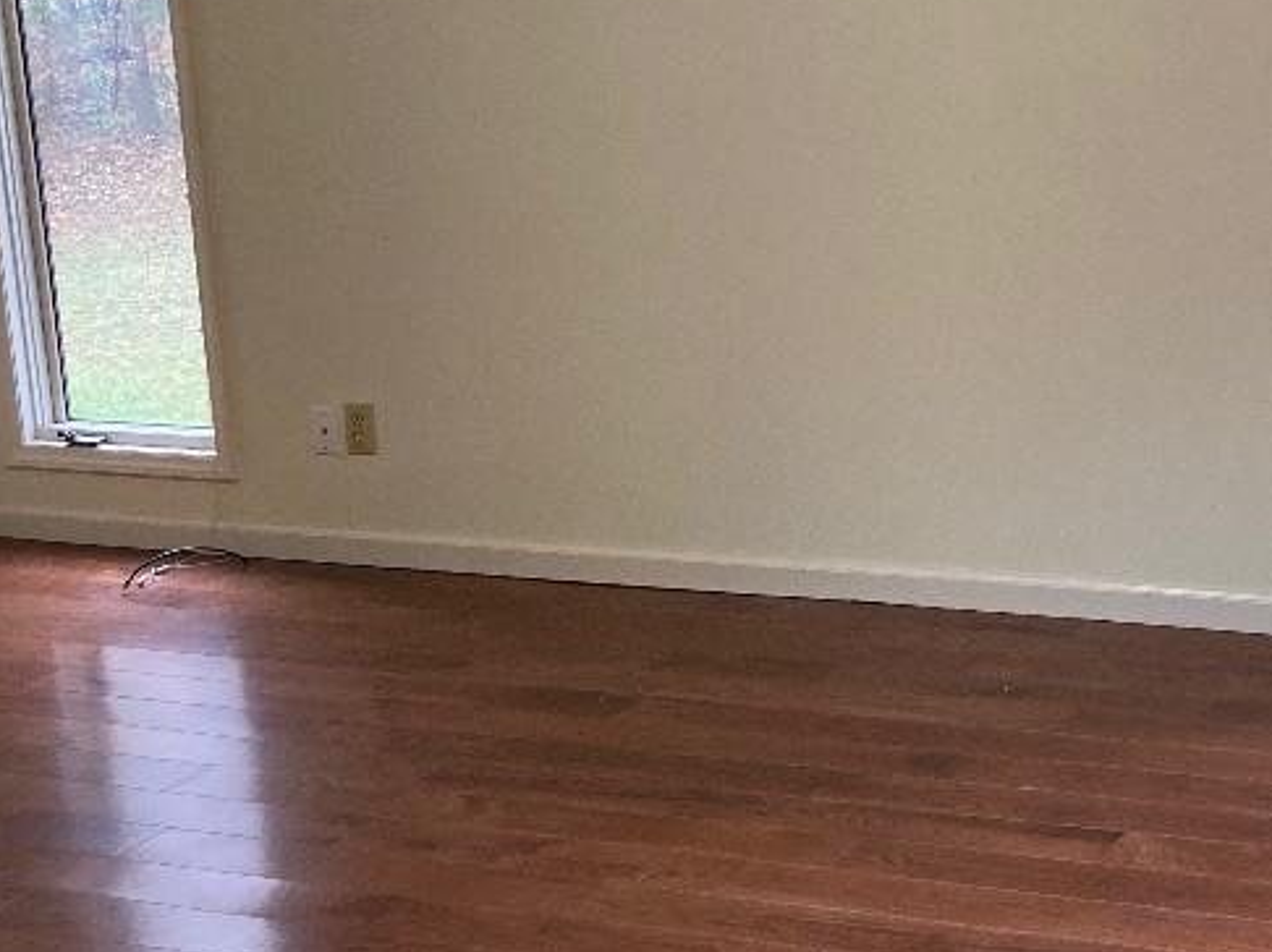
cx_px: 1123
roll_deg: +1.7
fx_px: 2167
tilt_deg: -10.4
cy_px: 379
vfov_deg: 24.7
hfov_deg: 31.3
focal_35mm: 59
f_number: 1.8
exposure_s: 1/60
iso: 100
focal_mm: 3.99
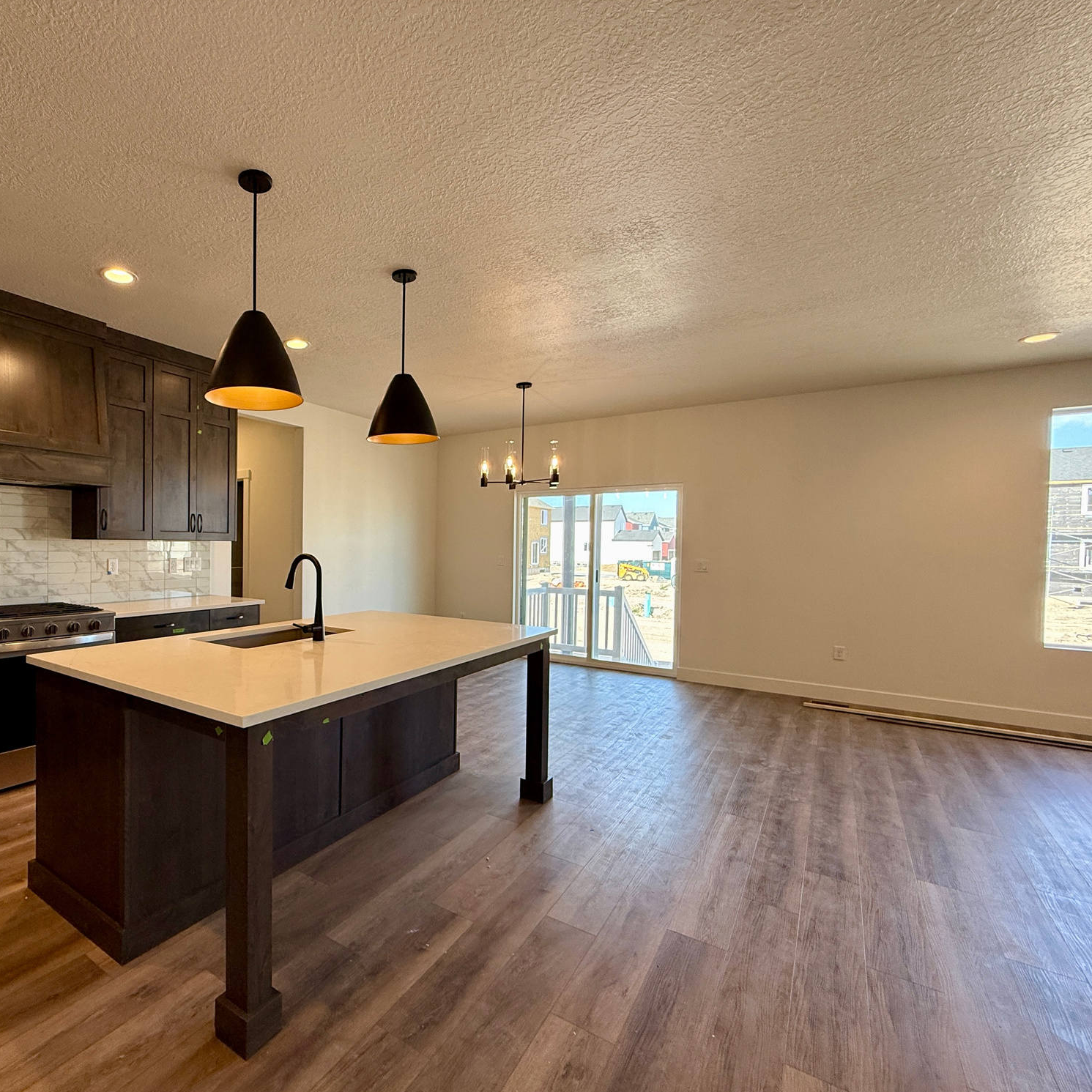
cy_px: 558
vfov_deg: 84.0
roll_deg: -0.7
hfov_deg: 81.0
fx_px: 607
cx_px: 360
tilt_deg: -0.4
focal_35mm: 17
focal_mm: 2.22
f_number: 2.2
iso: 100
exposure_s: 1/120
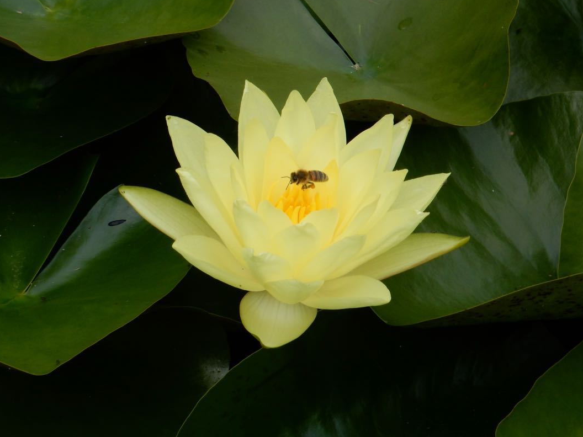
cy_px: 245
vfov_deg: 4.8
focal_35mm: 308
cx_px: 311
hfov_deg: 6.4
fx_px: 5187
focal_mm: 48.4
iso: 125
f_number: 6.3
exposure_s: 1/640
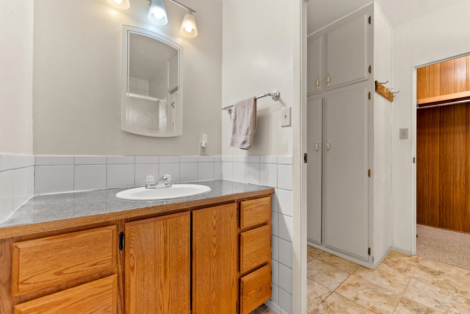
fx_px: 183
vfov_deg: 81.3
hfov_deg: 104.2
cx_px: 235
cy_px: 157
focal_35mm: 14
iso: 400
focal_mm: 14
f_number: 2.8
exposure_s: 1/6
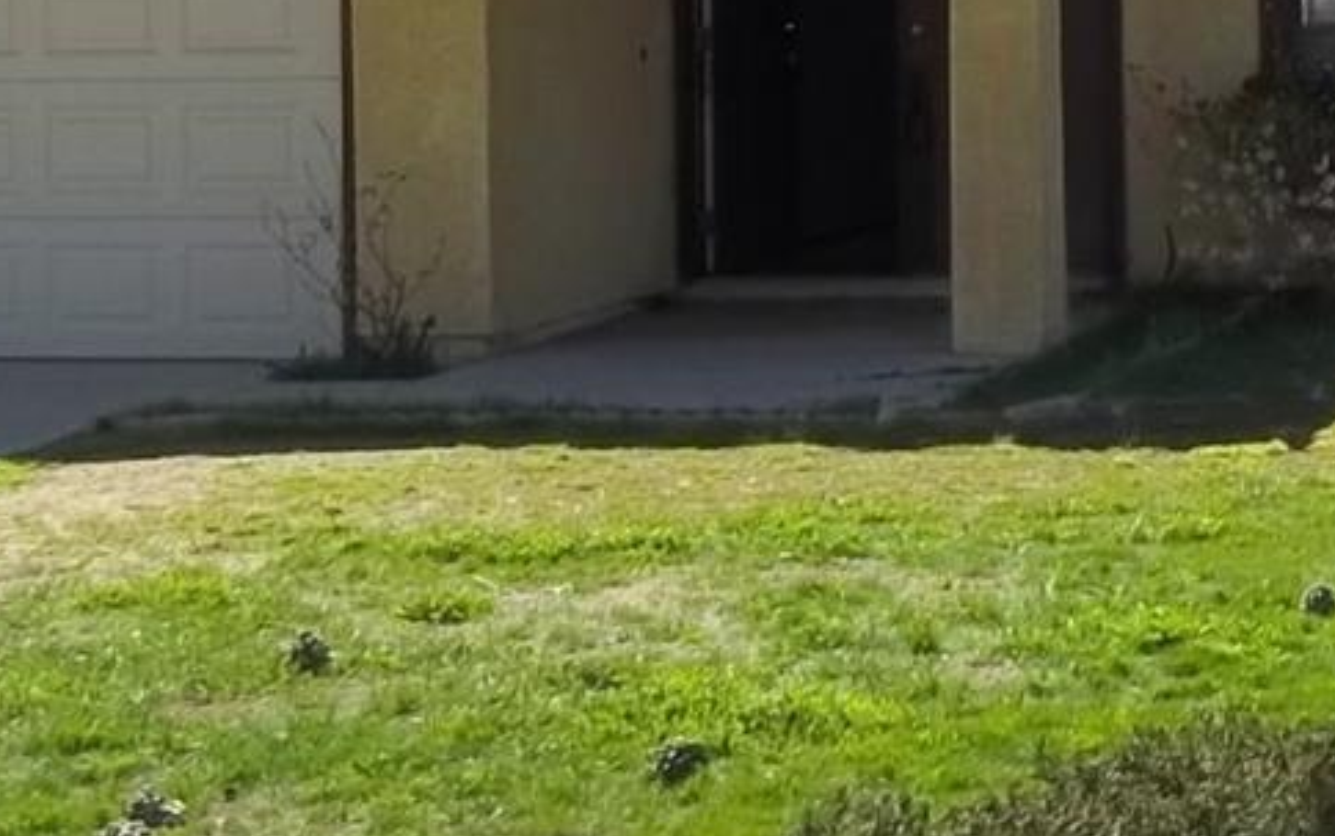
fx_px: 3822
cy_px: -55
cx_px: 1238
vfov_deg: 12.3
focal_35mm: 105
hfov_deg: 19.4
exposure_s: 1/100
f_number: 8.8
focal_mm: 5.7
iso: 64
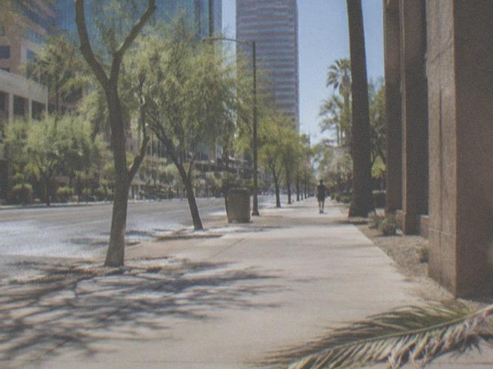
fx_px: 982
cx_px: 193
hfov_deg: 28.1
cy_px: 153
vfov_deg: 21.3
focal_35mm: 69
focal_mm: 48
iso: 500
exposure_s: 1/800
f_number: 6.3
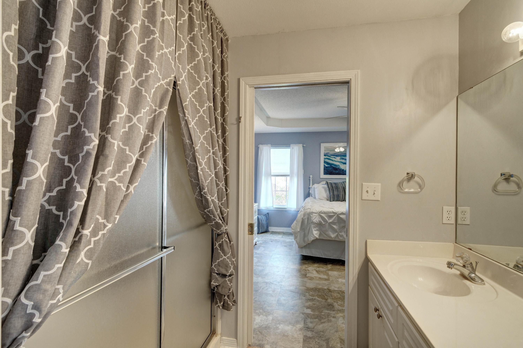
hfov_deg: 96.7
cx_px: 262
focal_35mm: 16
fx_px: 232
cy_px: 174
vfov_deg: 73.7
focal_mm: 11
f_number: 8
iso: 400
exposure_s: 1/60
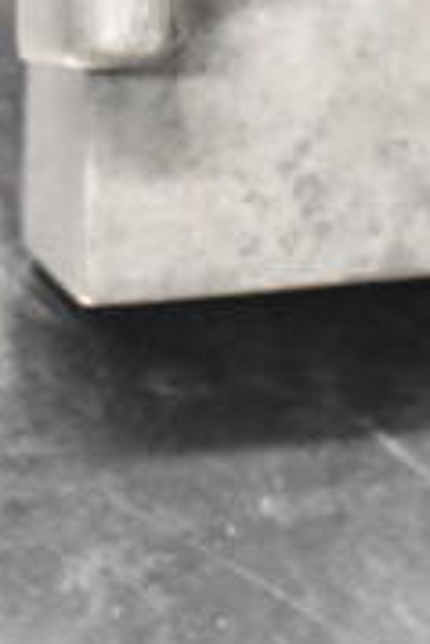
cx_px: 672
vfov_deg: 9.9
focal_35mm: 193
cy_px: -633
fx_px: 3443
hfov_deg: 7.0
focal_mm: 25
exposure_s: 1/40
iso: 4000
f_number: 4
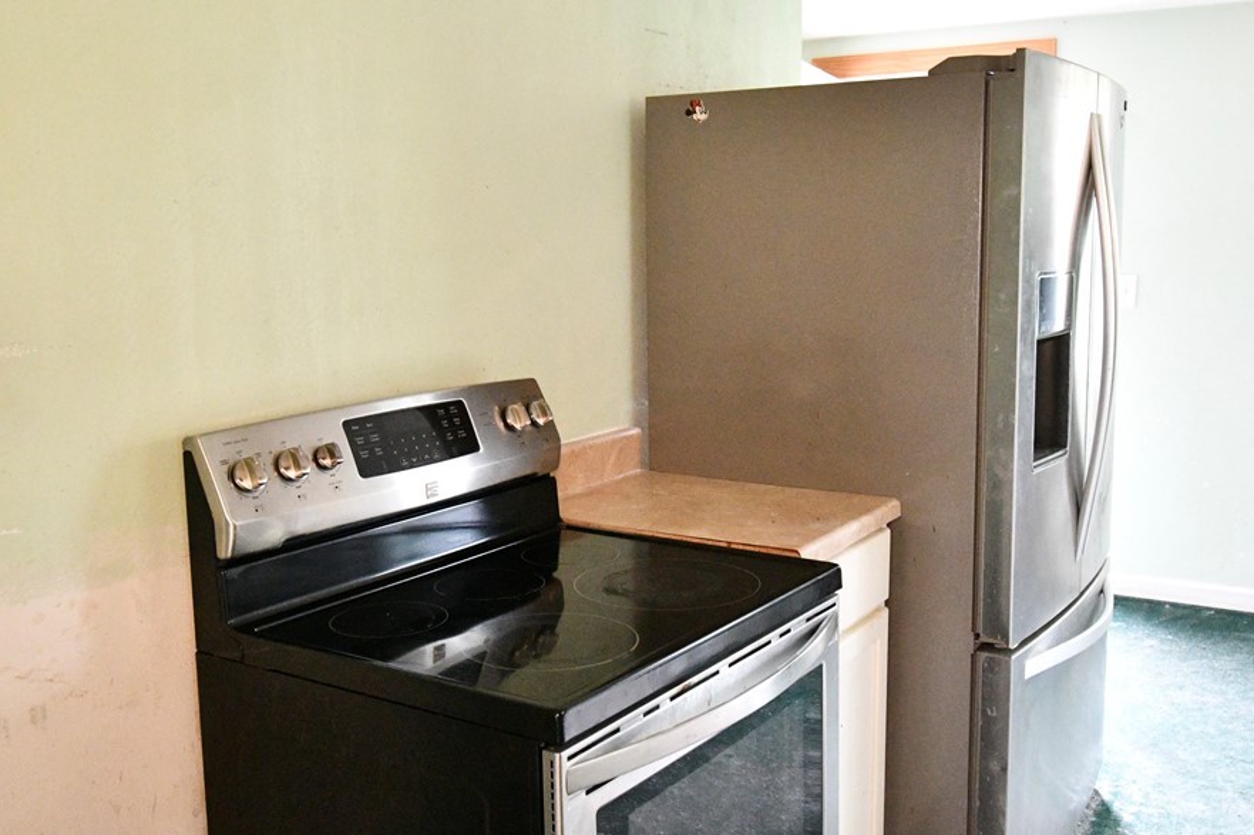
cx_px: 635
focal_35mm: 37
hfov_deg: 51.9
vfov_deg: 35.9
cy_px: 401
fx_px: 1289
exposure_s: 1/30
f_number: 5.6
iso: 9000
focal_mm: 20
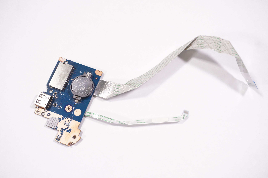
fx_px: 368
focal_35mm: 50
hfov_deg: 40.0
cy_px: 89
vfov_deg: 27.2
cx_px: 134
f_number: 6.3
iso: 640
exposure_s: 1/100
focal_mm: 33
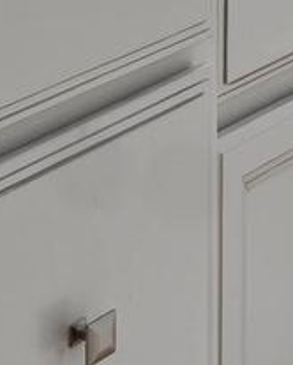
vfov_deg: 9.3
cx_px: 552
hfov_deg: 8.3
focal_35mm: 179
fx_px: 1940
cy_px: -590
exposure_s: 1/10
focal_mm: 12.9
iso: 200
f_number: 7.1
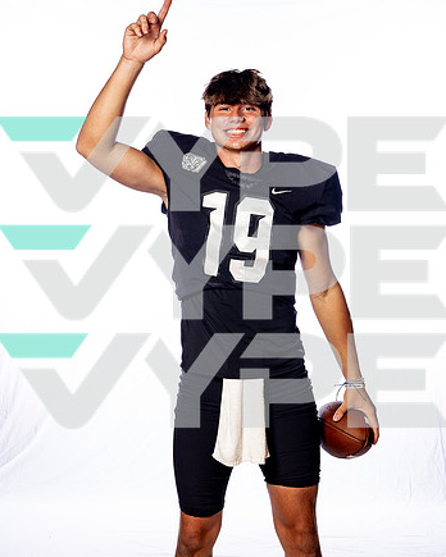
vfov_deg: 29.1
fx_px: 1072
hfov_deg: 23.5
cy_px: 269
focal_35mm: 65
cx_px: 178
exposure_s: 1/250
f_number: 7.1
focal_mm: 44
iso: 250
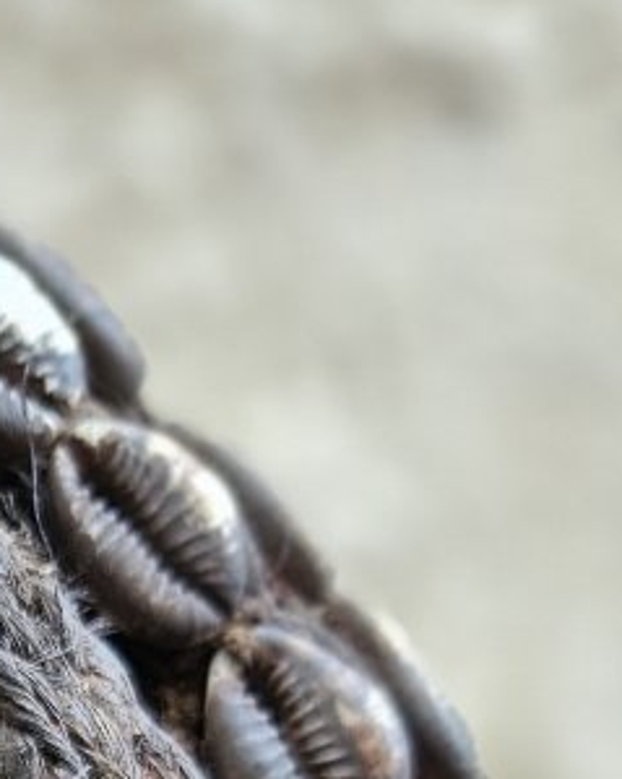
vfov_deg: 16.4
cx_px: -403
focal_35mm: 90
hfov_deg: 15.3
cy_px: 1553
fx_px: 2072
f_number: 1.8
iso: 250
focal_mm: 5.4
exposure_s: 1/101
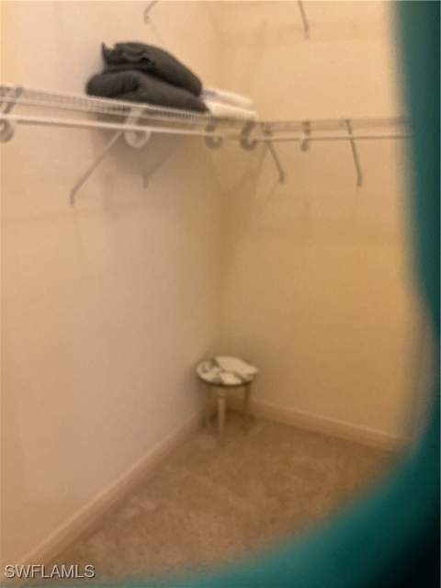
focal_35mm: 29
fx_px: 493
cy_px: 294
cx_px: 220
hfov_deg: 48.2
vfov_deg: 61.7
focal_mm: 3
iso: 250
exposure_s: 1/60
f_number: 1.8
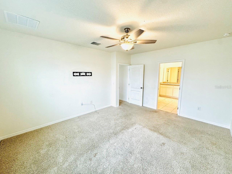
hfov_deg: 102.1
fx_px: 94
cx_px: 116
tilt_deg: -8.5
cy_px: 87
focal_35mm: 14
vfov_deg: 85.7
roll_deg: -0.1
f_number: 2.2
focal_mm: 2.22
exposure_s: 1/120
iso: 250
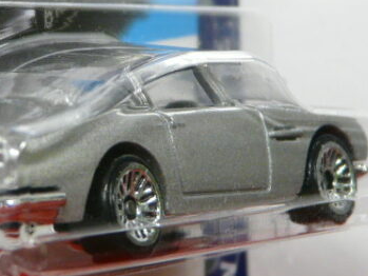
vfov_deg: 8.1
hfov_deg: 10.7
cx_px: 95
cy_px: 74
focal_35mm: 184
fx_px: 1957
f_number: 3.2
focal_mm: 11.1
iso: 160
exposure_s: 1/50
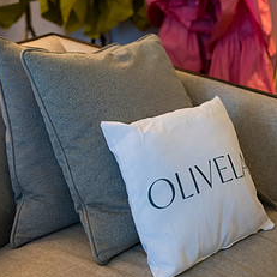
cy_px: 61
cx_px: 173
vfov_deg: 25.0
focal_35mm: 68
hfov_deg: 25.3
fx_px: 616
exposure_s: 1/125
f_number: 3.2
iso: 1400
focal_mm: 41
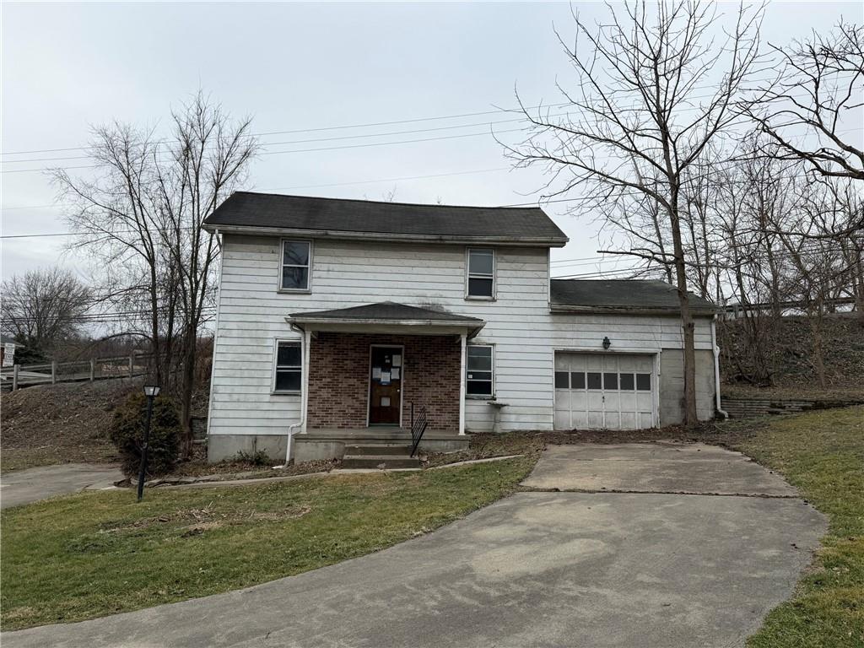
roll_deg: -1.2
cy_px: 324
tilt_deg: +6.6
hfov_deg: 71.6
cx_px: 432
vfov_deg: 56.8
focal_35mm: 24
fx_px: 599
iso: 80
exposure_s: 1/2525
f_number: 1.78
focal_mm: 6.76
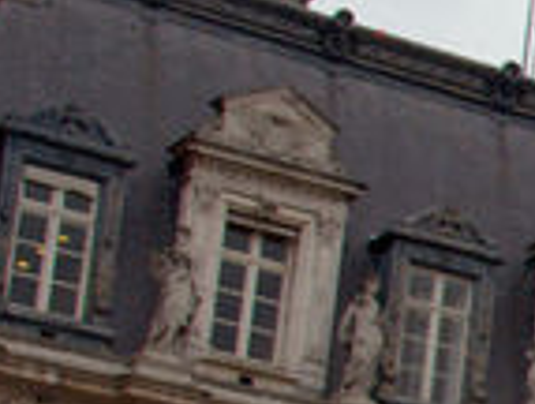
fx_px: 3362
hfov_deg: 8.1
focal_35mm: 217
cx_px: 1425
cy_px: 544
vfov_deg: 6.8
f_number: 8
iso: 250
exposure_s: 1/320
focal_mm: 24
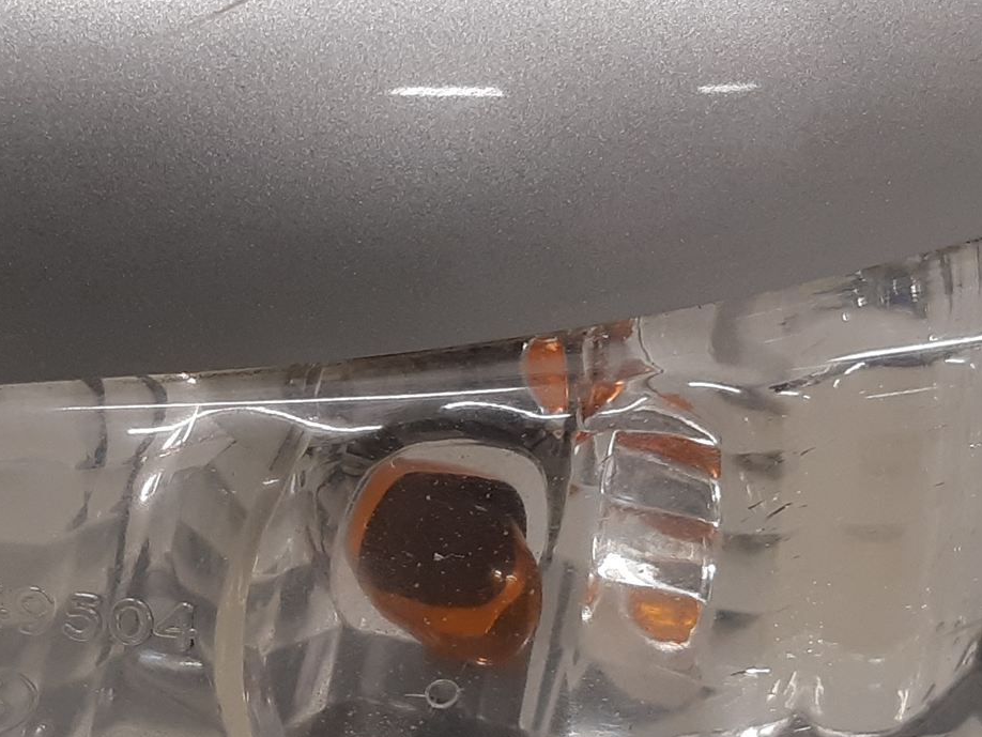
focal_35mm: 58
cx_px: 354
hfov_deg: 33.0
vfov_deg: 25.1
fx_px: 1646
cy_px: 508
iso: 80
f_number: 1.7
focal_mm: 3.93
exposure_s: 1/50
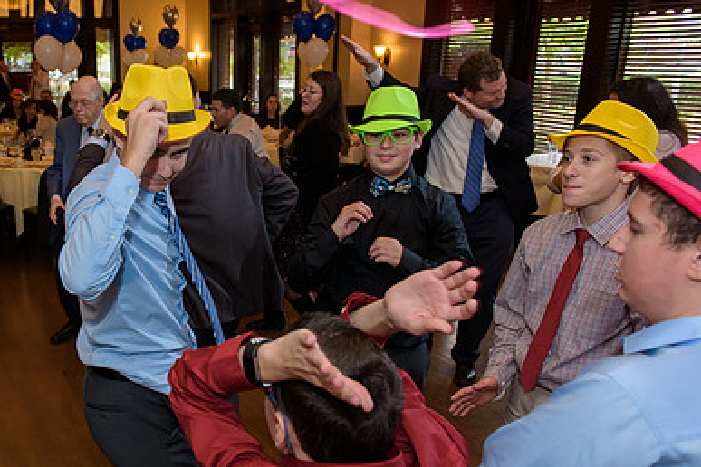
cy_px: 269
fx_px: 701
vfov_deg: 36.8
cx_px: 179
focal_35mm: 36
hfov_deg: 51.0
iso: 1600
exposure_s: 1/125
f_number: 3.2
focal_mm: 24
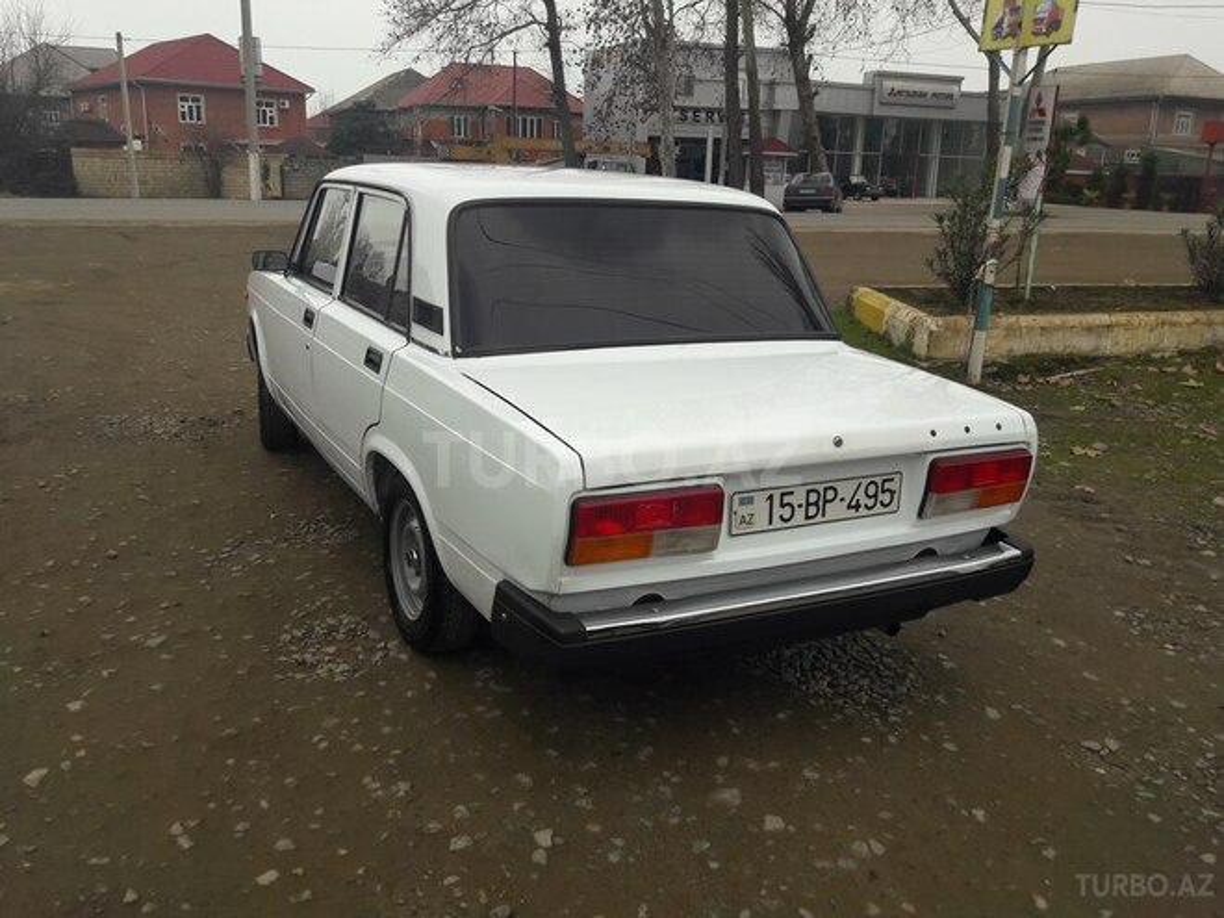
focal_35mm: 28
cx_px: 612
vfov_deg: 49.7
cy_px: 459
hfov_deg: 63.4
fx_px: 990
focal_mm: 3.7
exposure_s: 1/499
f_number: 1.9
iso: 40
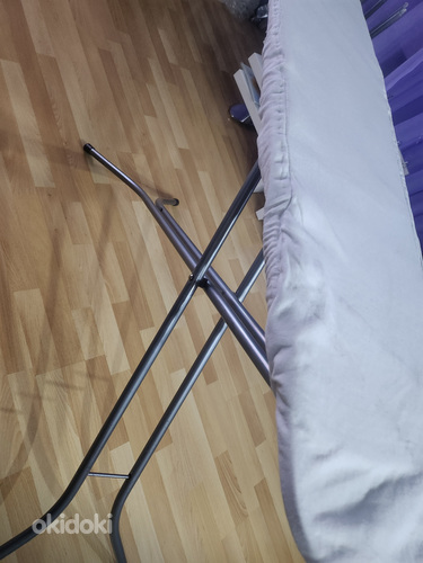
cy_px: 282
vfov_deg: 71.6
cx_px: 212
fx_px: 391
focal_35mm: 24
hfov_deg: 56.8
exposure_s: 1/33
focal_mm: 5
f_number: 1.8
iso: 640
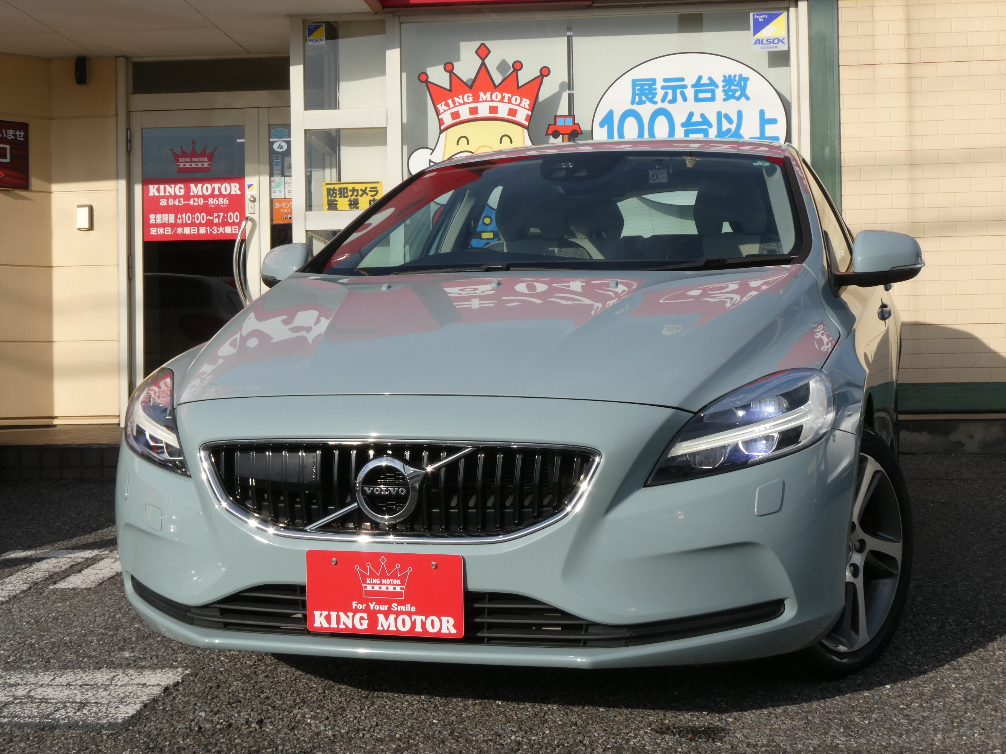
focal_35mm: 50
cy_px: 377
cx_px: 503
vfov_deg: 29.1
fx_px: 1453
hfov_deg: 38.2
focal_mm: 9
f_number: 6.3
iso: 80
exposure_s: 1/400
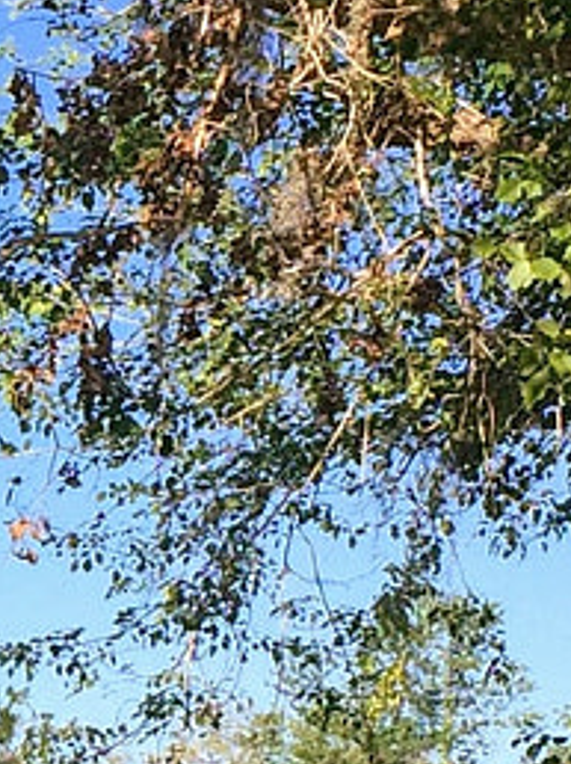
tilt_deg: +3.3
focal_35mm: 180
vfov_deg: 10.9
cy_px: 643
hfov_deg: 8.1
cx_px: -296
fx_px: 3965
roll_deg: -0.7
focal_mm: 4.15
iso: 32
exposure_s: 1/1799
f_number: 2.2
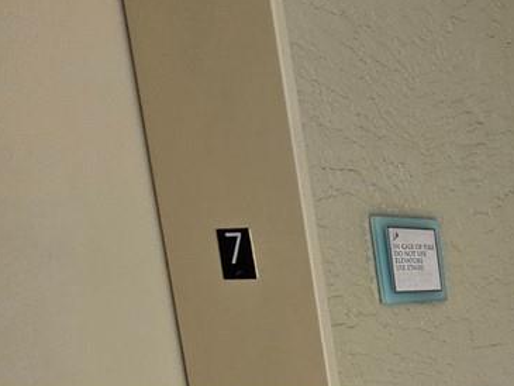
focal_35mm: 57
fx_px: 847
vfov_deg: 24.2
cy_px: 410
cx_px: 1052
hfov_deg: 18.7
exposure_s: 1/120
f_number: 1.9
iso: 80
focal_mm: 2.2
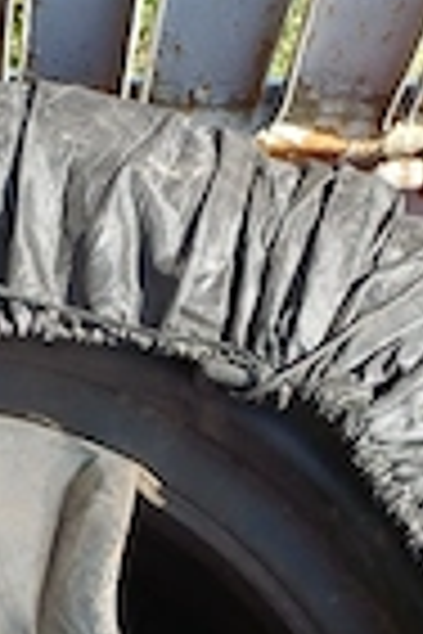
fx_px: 1304
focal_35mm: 74
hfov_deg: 17.3
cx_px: -122
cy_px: 850
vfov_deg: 23.7
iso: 50
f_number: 1.8
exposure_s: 1/233
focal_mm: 4.65
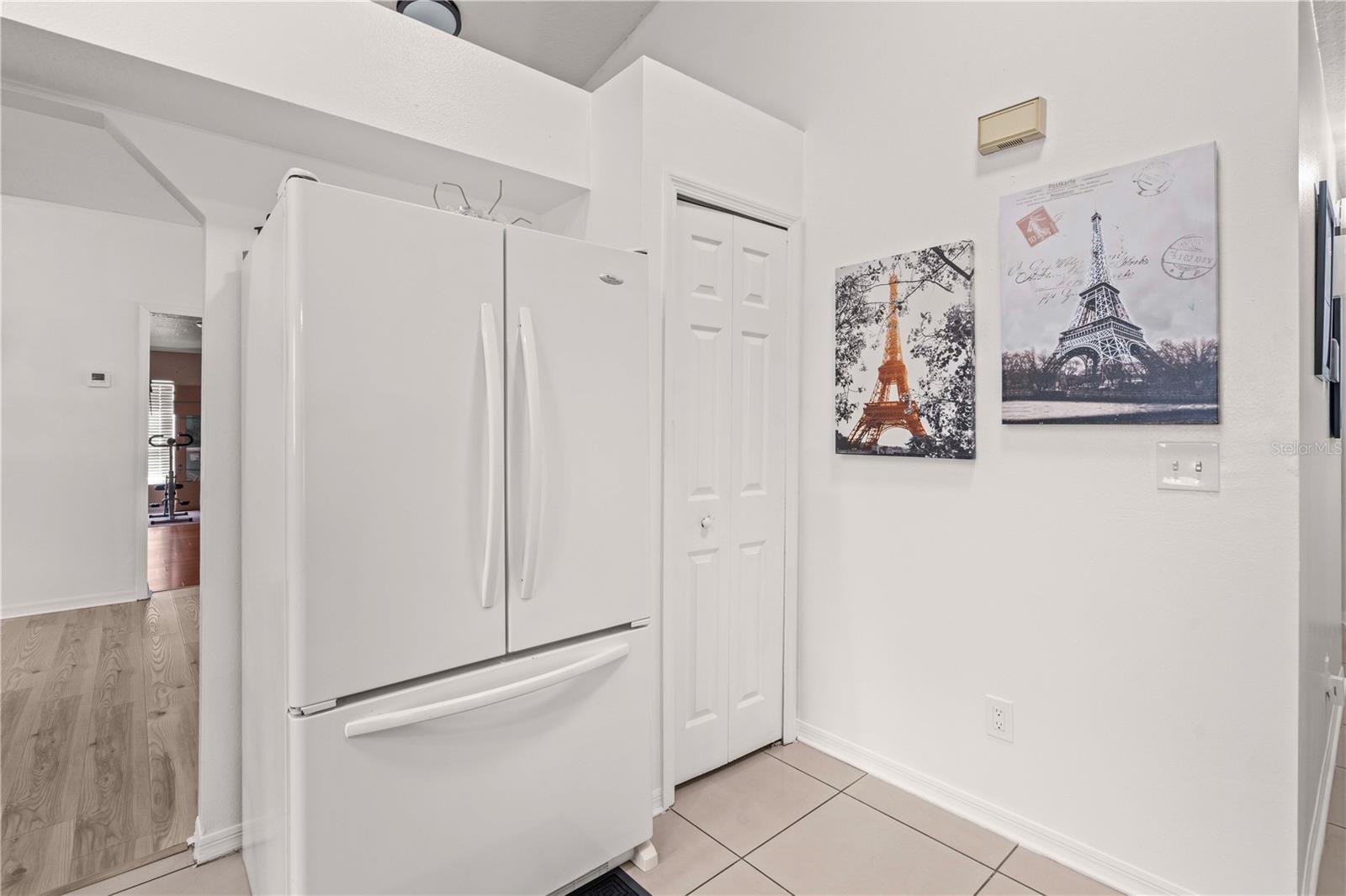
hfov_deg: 96.7
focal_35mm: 16
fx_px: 598
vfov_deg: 73.7
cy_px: 448
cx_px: 673
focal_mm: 16
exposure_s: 1/3
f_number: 8
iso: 250
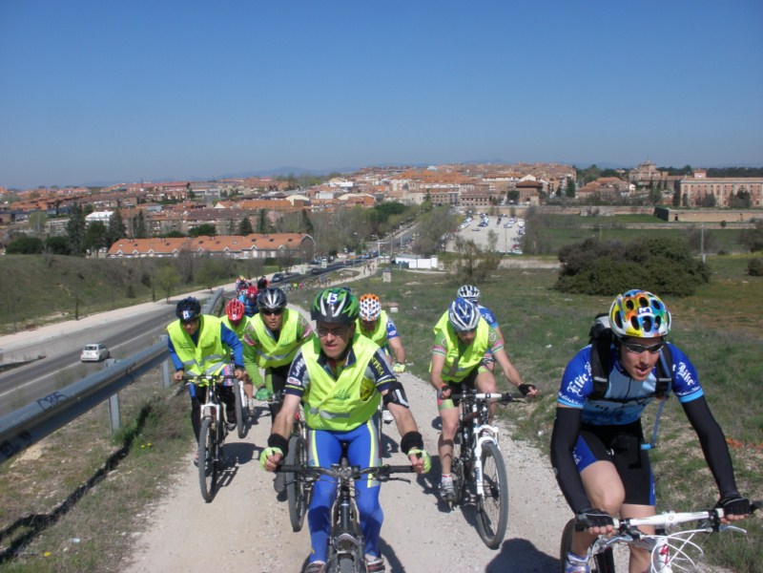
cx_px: 382
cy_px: 286
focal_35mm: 36
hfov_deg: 51.4
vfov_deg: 39.7
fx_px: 794
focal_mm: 6.3
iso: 64
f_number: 5.6
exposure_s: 1/500
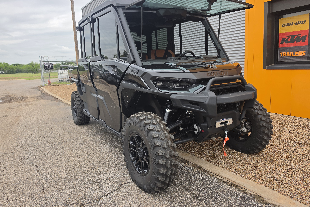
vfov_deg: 53.1
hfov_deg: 73.7
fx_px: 207
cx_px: 155
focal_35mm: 24
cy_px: 94
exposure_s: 1/1994
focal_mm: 6.5
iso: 64
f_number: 1.4
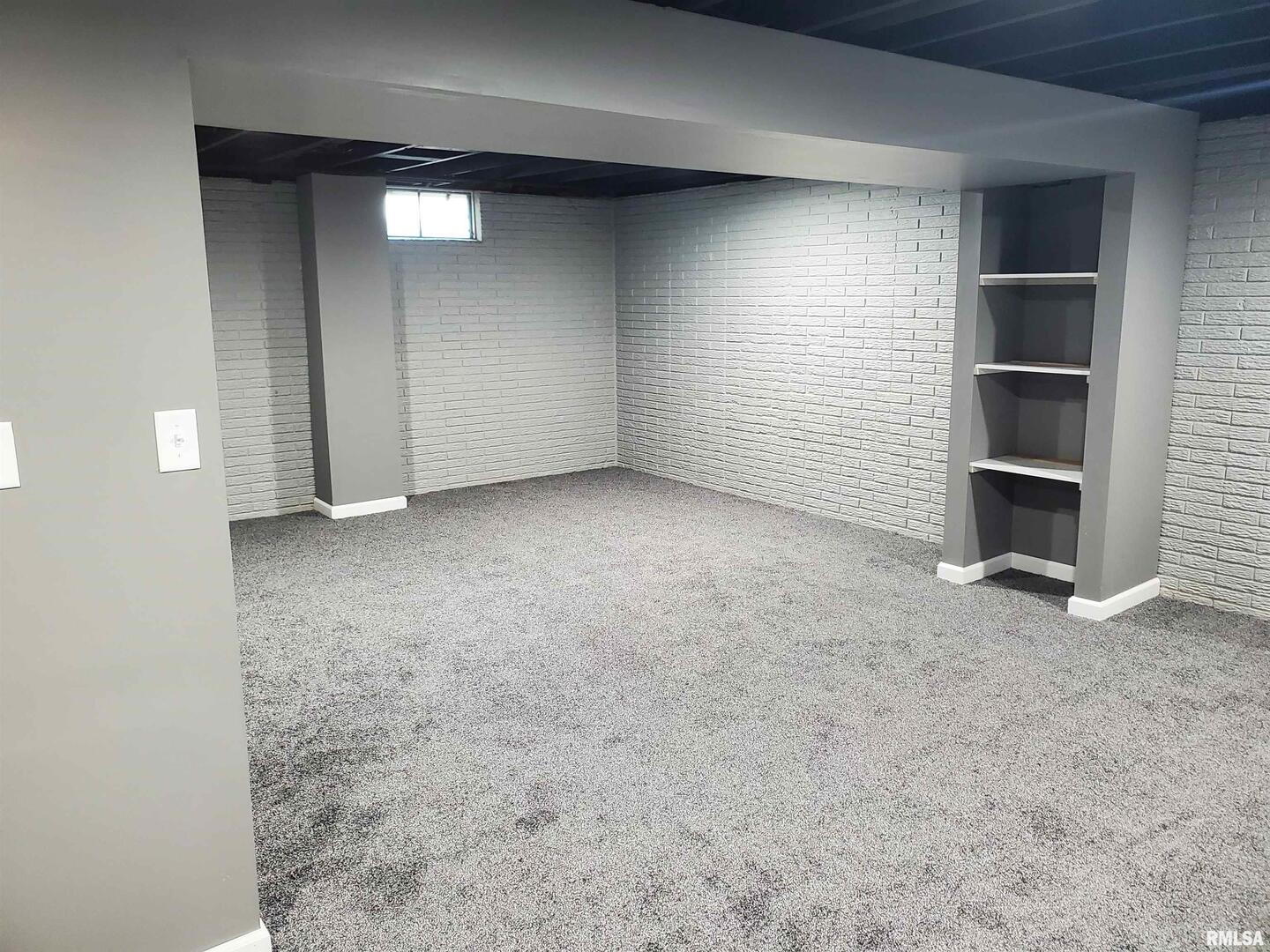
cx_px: 635
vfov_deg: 53.1
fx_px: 954
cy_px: 476
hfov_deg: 67.3
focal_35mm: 26
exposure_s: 1/40
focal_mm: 4.3
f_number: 2.4
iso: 500
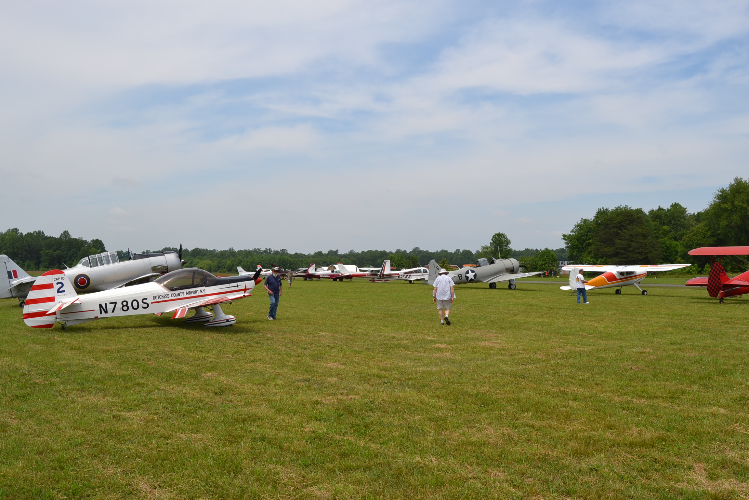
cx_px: 374
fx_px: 687
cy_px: 250
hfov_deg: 57.2
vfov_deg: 40.0
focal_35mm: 33
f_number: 8
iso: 100
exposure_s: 1/250
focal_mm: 22
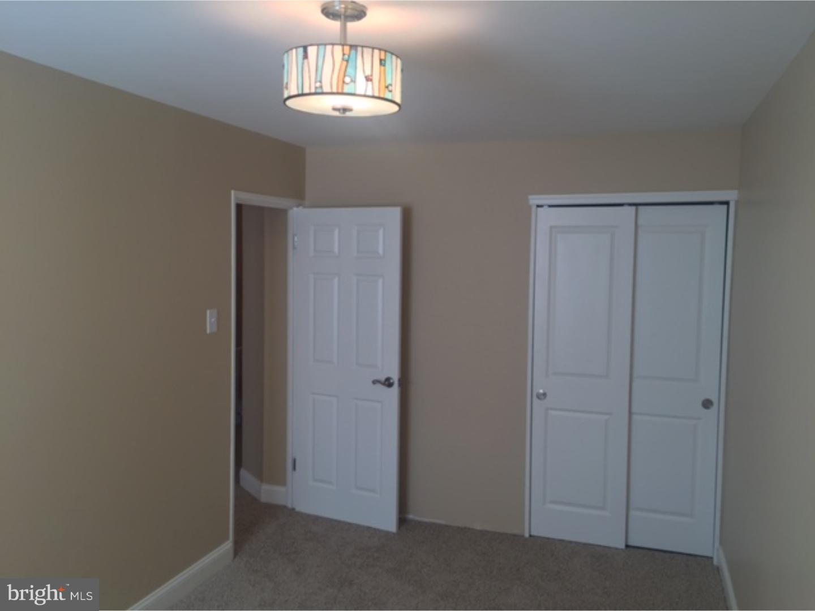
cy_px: 306
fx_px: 683
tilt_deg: -4.2
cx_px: 408
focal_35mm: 29
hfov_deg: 61.7
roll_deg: -0.3
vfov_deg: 48.2
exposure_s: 1/60
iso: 32
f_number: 2.2
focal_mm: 4.15
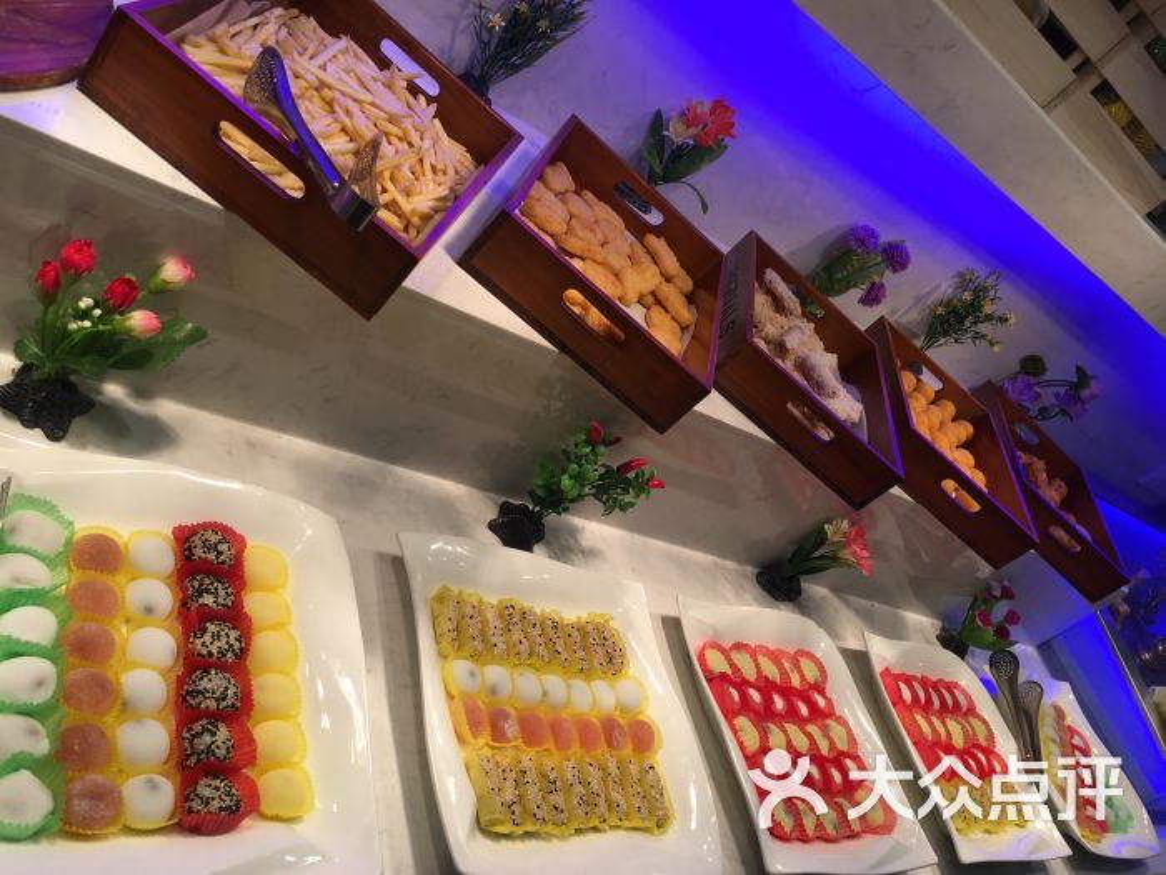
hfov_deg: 61.7
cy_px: 438
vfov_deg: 48.2
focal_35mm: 29
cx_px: 583
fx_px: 977
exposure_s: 1/188
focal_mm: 4.15
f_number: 2.2
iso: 25
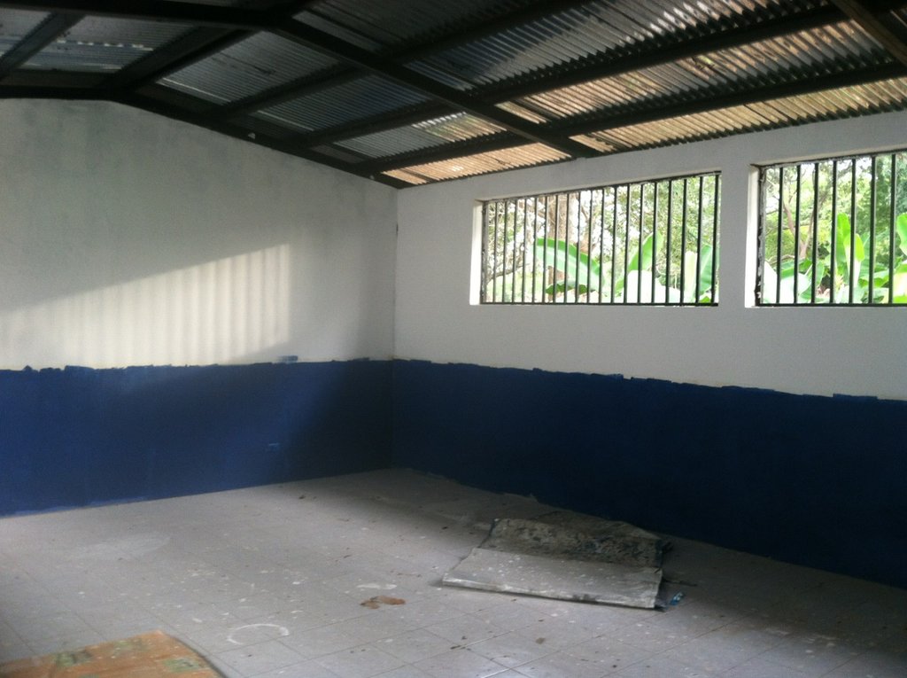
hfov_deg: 52.7
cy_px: 339
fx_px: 916
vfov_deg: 40.6
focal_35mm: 35
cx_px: 454
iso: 100
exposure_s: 1/15
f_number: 2.8
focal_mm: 3.85
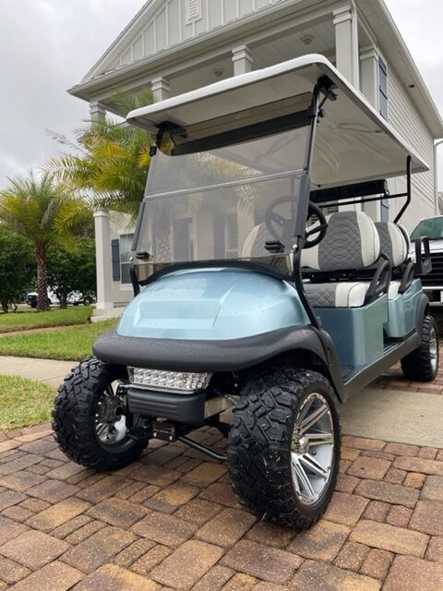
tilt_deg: -0.4
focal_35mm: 26
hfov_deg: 53.1
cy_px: 296
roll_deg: +1.8
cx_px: 222
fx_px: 444
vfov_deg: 67.3
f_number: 1.6
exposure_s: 1/121
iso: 32
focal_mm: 4.2
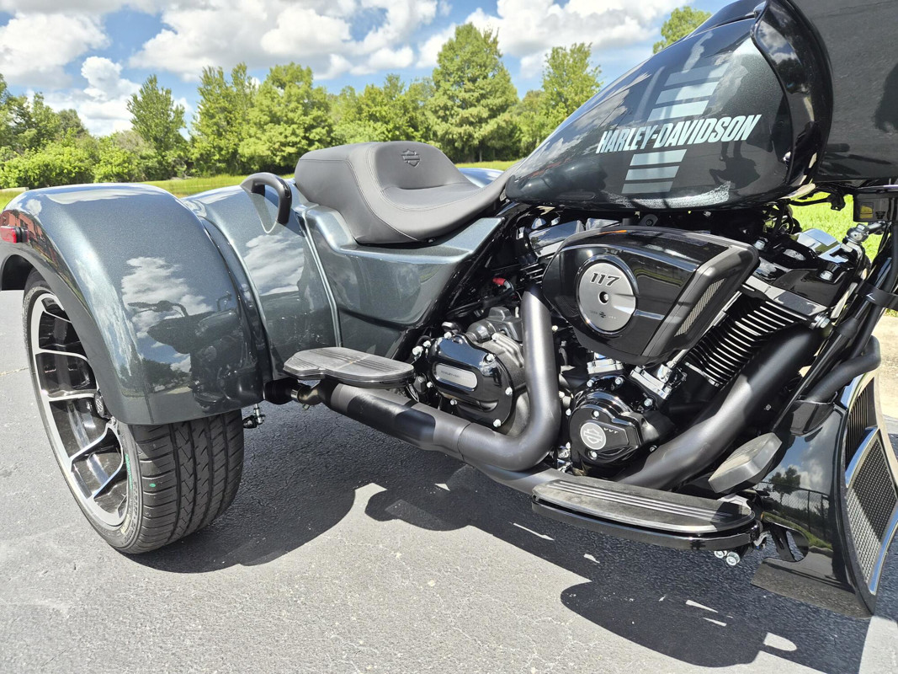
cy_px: 337
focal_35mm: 23
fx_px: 597
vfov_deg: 58.9
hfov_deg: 73.9
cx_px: 449
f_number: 1.8
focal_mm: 5.4
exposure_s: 1/2744
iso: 80
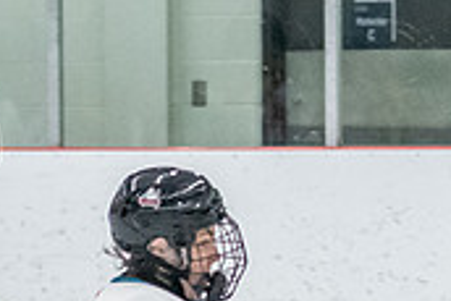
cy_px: 434
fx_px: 6394
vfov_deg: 2.7
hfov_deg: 4.0
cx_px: -93
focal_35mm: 510
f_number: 2.8
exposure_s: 1/800
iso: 4000
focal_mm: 70
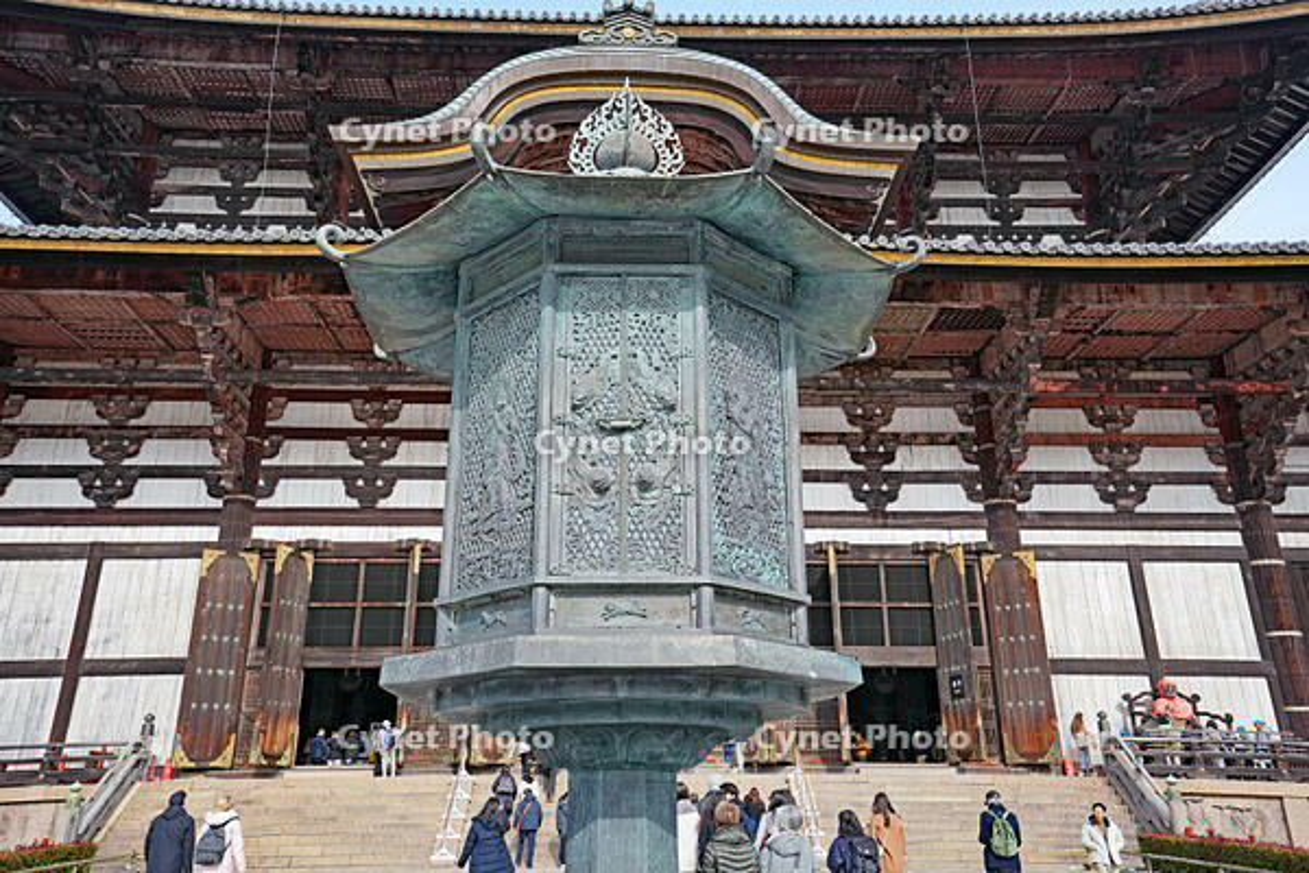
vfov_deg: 43.6
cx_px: 654
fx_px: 1091
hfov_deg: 61.9
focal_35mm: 30
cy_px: 436
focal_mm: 30
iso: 400
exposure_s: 1/250
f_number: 9
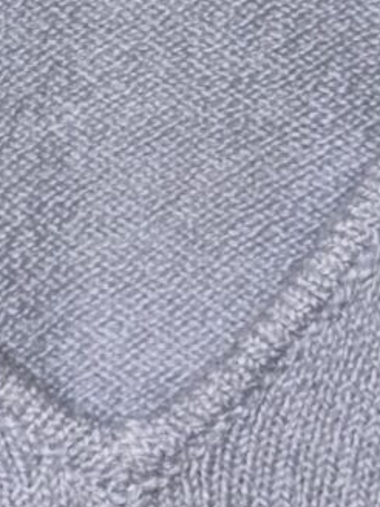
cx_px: 175
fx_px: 2196
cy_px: -28
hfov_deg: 9.9
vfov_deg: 13.0
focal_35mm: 150
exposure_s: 1/50
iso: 64
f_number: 1.78
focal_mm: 6.76
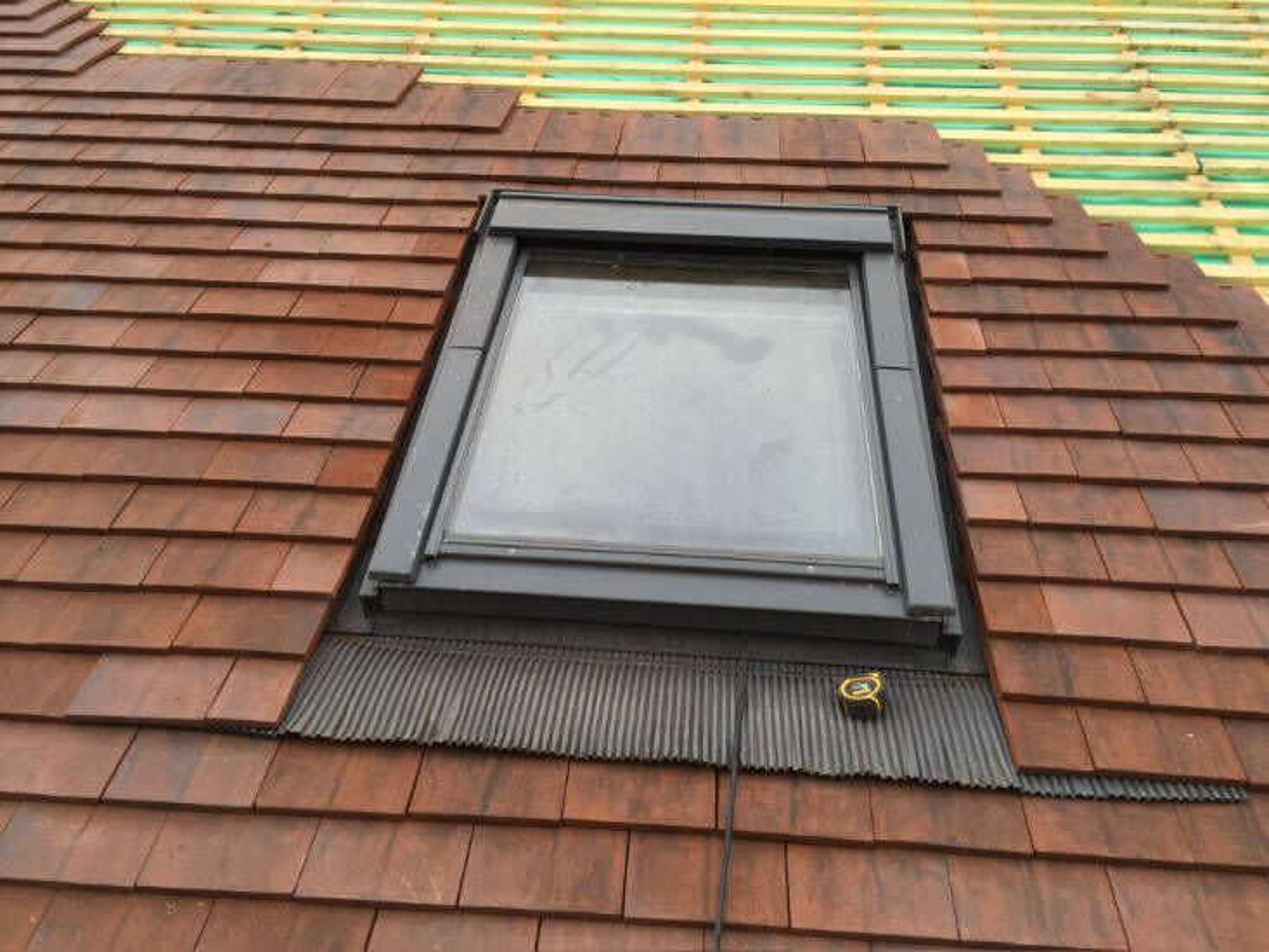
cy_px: 476
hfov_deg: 61.7
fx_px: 1063
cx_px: 634
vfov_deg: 48.2
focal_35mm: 29
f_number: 2.2
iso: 32
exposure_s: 1/494
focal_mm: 4.2
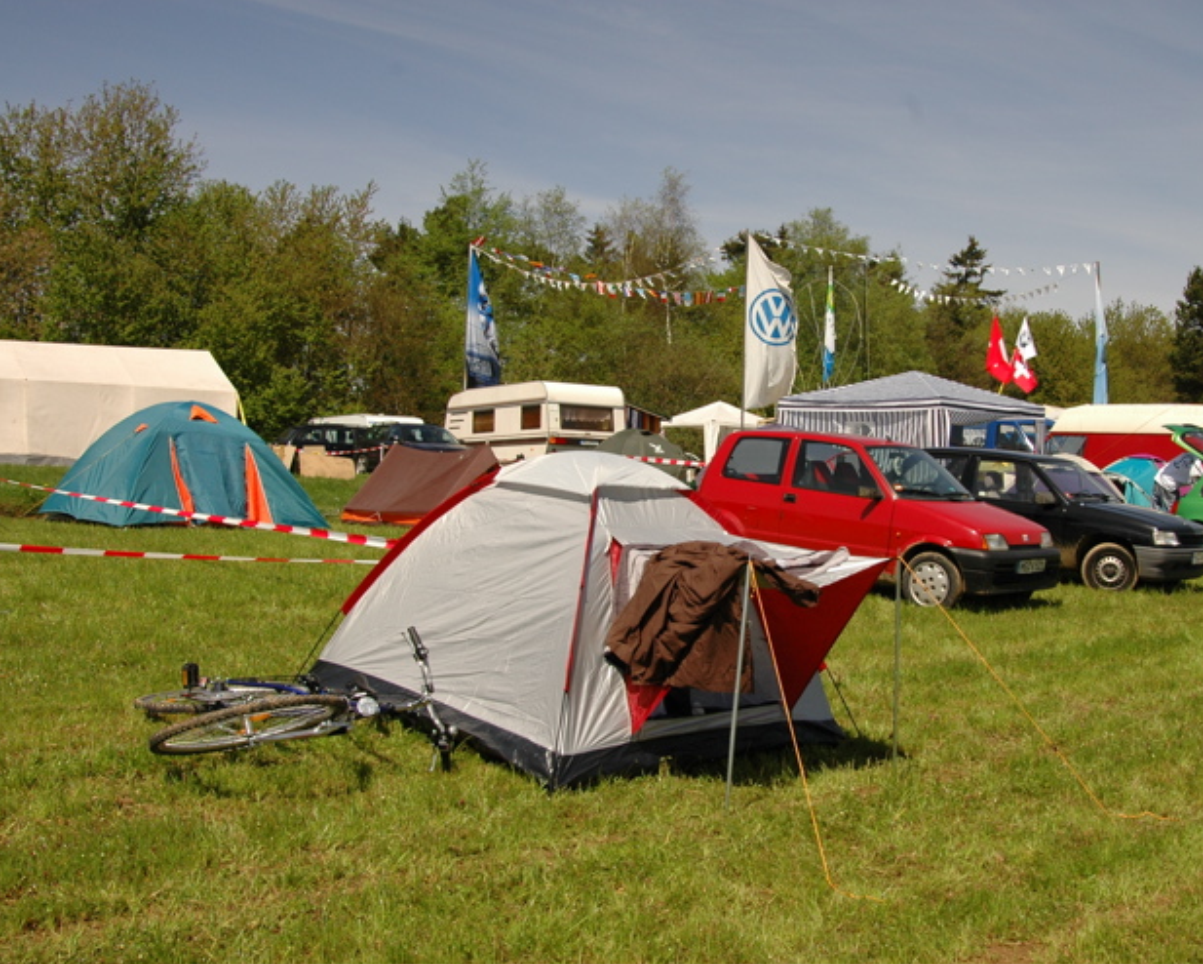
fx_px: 1460
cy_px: 480
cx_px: 727
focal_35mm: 41
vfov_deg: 36.5
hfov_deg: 44.5
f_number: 8
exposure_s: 1/500
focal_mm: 24
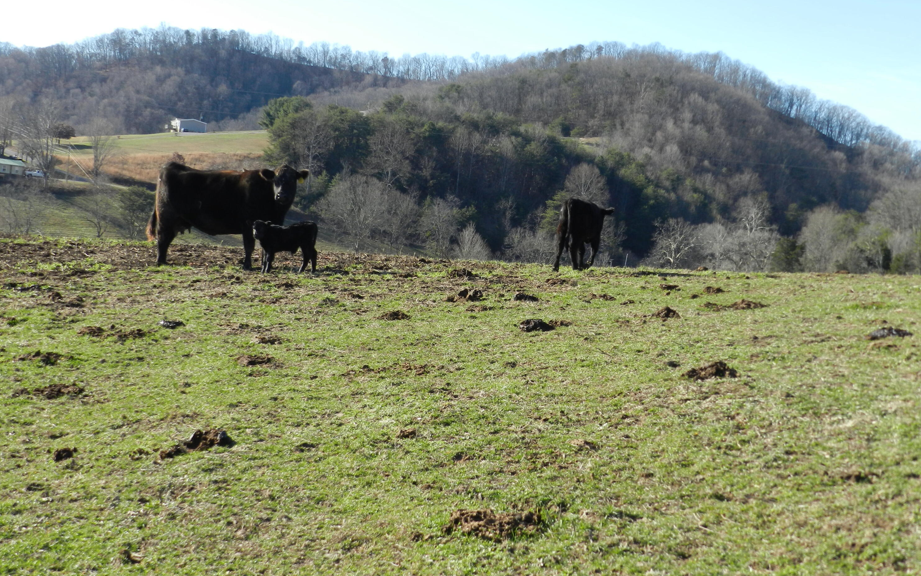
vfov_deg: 22.7
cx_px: 467
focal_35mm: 57
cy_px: 287
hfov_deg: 35.7
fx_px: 1431
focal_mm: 9.4
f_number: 4.4
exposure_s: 1/400
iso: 160
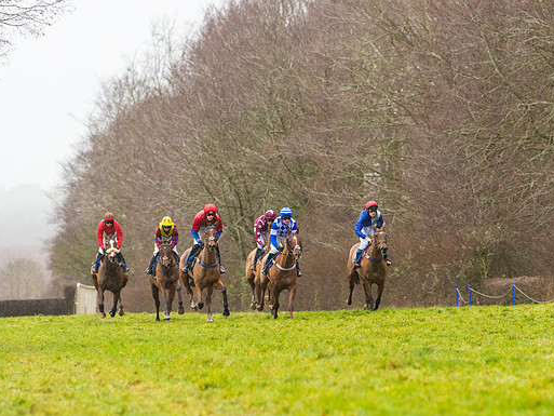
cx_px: 289
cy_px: 223
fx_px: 3890
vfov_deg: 6.1
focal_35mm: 243
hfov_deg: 8.1
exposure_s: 1/1000
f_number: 4
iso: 1000
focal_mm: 180
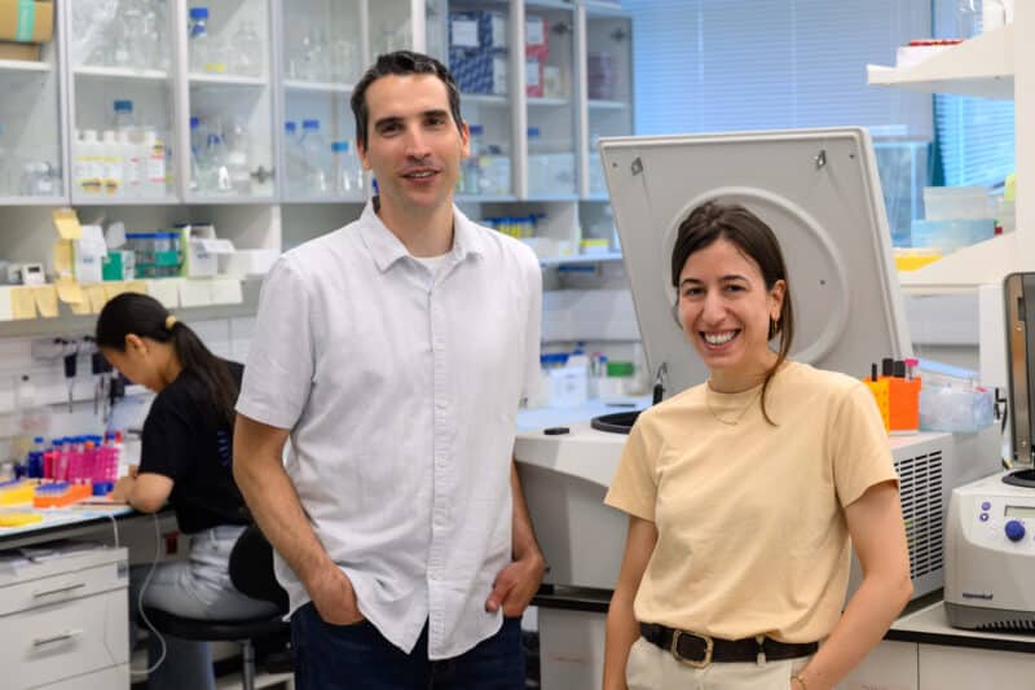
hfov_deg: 28.5
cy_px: 345
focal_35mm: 71
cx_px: 518
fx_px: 2041
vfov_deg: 19.2
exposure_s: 1/160
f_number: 5.6
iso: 1250
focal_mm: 71
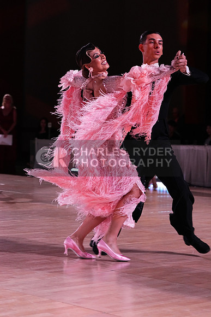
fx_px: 826
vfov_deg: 21.7
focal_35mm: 94
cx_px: 106
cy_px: 158
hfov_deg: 14.6
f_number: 5
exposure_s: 1/320
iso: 5000
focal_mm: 94
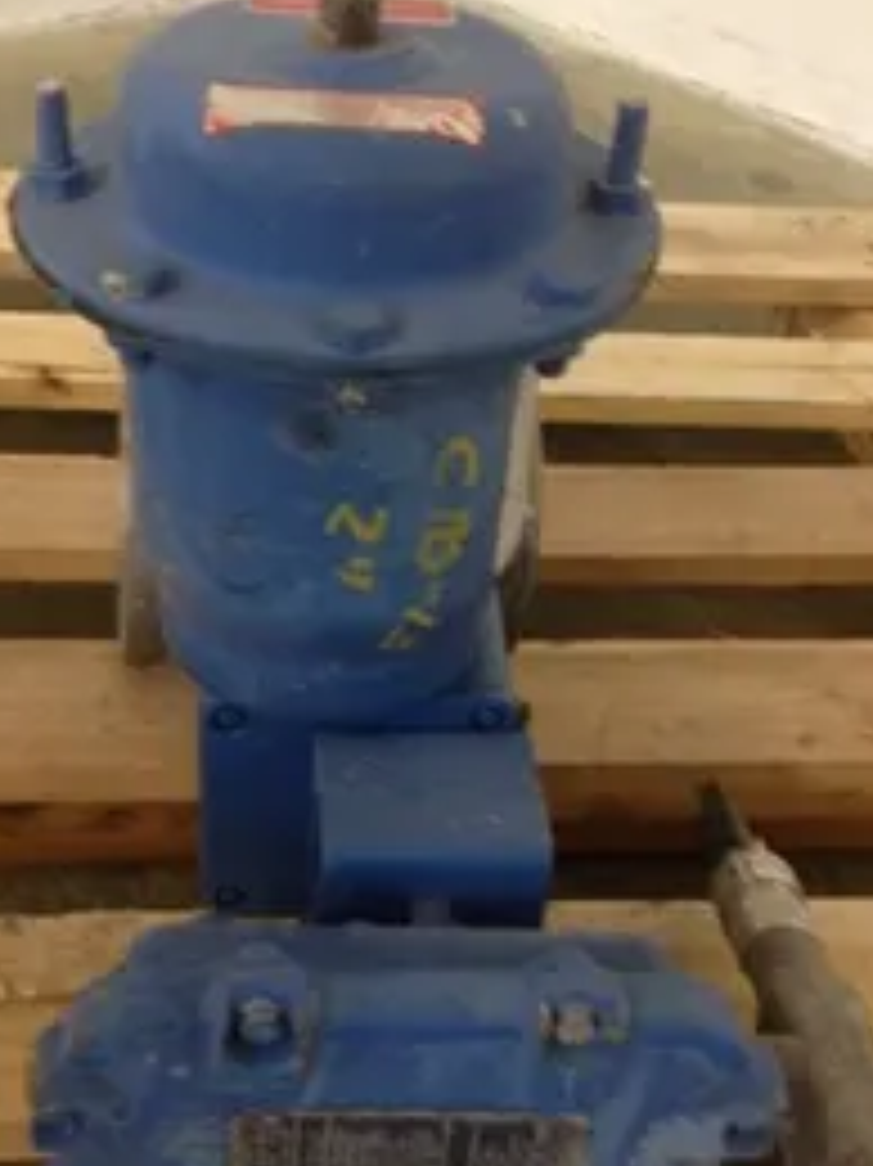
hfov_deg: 27.0
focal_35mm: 54
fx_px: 1817
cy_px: 576
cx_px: 387
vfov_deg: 35.6
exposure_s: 1/20
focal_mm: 4.28
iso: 250
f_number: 2.4
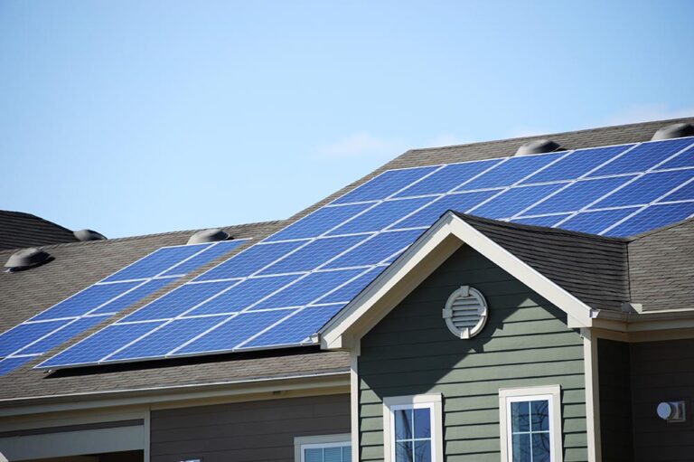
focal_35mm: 300
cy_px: 231
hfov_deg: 6.9
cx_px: 347
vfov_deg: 4.6
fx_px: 5779
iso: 320
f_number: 7.1
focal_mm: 300
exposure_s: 1/1000
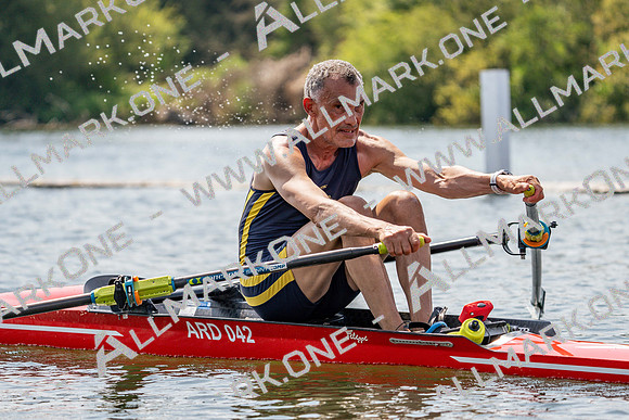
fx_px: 3897
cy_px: 210
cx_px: 314
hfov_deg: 9.2
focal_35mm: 223
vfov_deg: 6.2
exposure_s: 1/1600
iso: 250
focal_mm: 223
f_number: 5.6
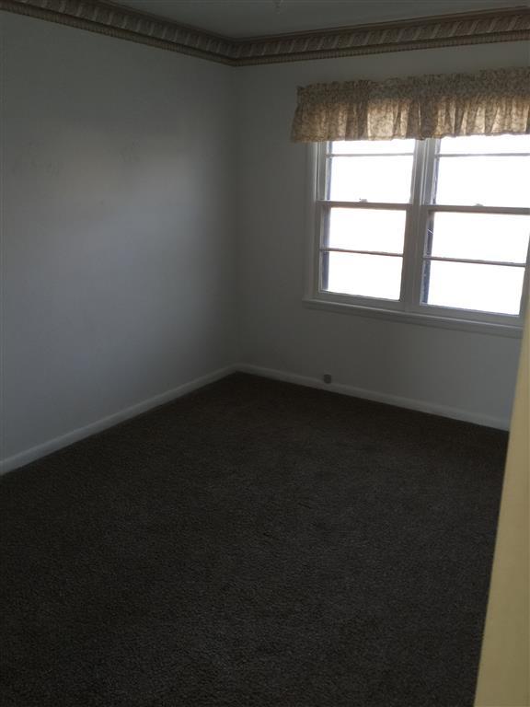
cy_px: 354
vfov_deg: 61.7
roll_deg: -0.6
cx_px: 265
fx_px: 592
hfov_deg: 48.2
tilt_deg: -13.6
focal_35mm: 29
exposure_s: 1/30
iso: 50
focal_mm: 4.15
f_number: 2.2
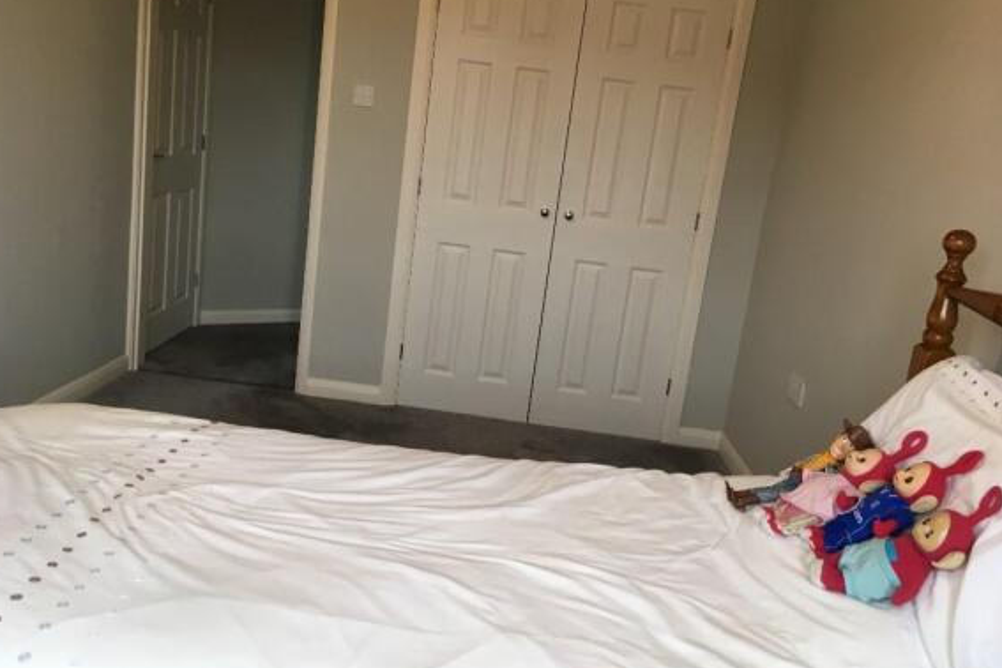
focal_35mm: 31
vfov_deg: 42.3
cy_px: 317
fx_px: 863
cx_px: 490
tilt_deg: -13.1
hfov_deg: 60.3
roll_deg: -6.0
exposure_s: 1/33
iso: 64
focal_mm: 4.15
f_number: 2.2
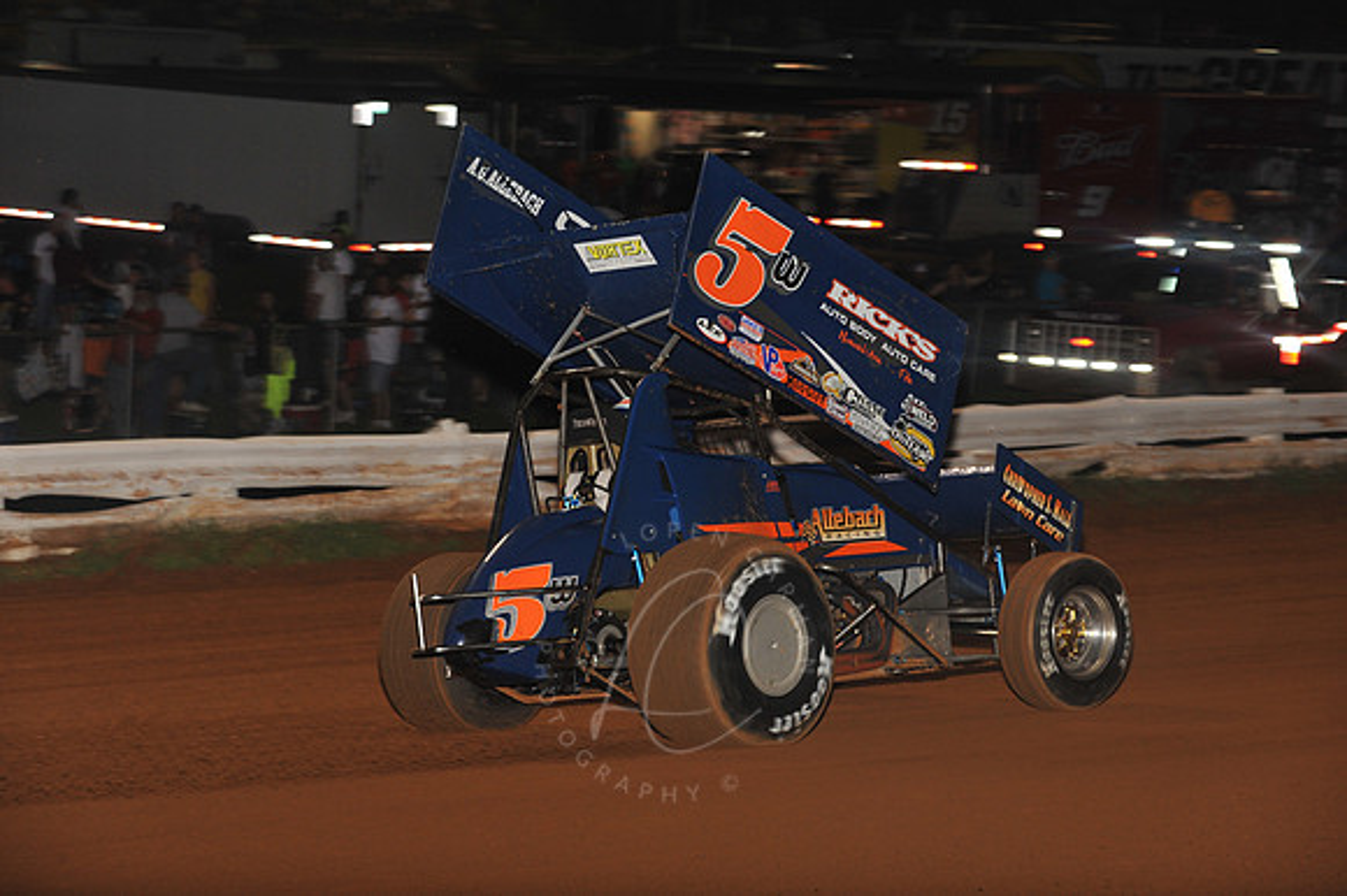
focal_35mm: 125
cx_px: 674
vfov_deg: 11.0
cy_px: 448
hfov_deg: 16.4
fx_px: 4674
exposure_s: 1/320
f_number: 7.1
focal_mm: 125
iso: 1000
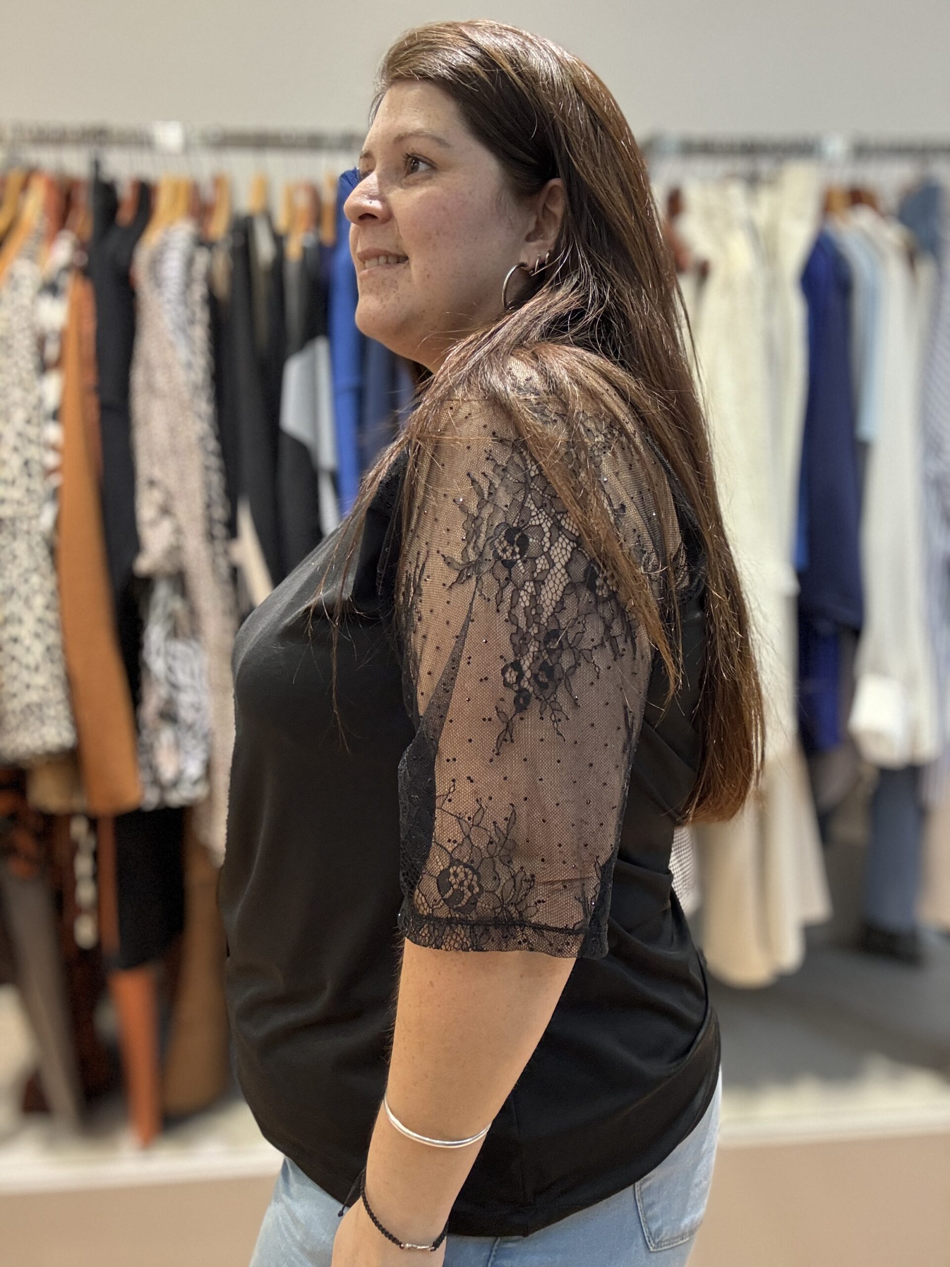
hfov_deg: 46.8
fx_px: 1098
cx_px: 475
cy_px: 634
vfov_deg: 60.0
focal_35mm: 30
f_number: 1.9
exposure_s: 1/50
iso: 200
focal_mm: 2.69
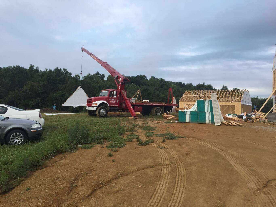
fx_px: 231
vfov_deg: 48.2
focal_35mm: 29
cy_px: 104
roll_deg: -3.6
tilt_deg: +2.5
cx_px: 138
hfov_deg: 61.7
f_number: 2.2
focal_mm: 4.15
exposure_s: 1/719
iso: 32
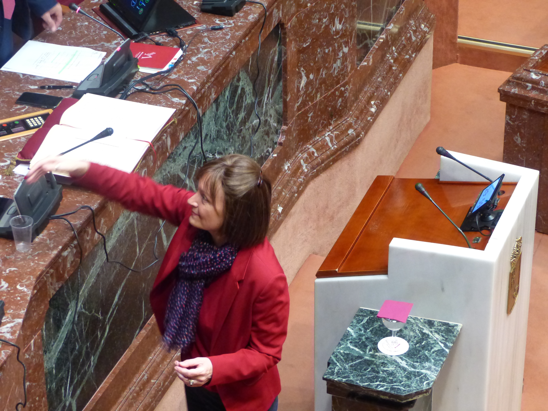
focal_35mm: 119
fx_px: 1884
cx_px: 274
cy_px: 206
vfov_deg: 12.5
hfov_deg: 16.6
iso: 800
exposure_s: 1/50
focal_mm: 21.4
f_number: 3.2
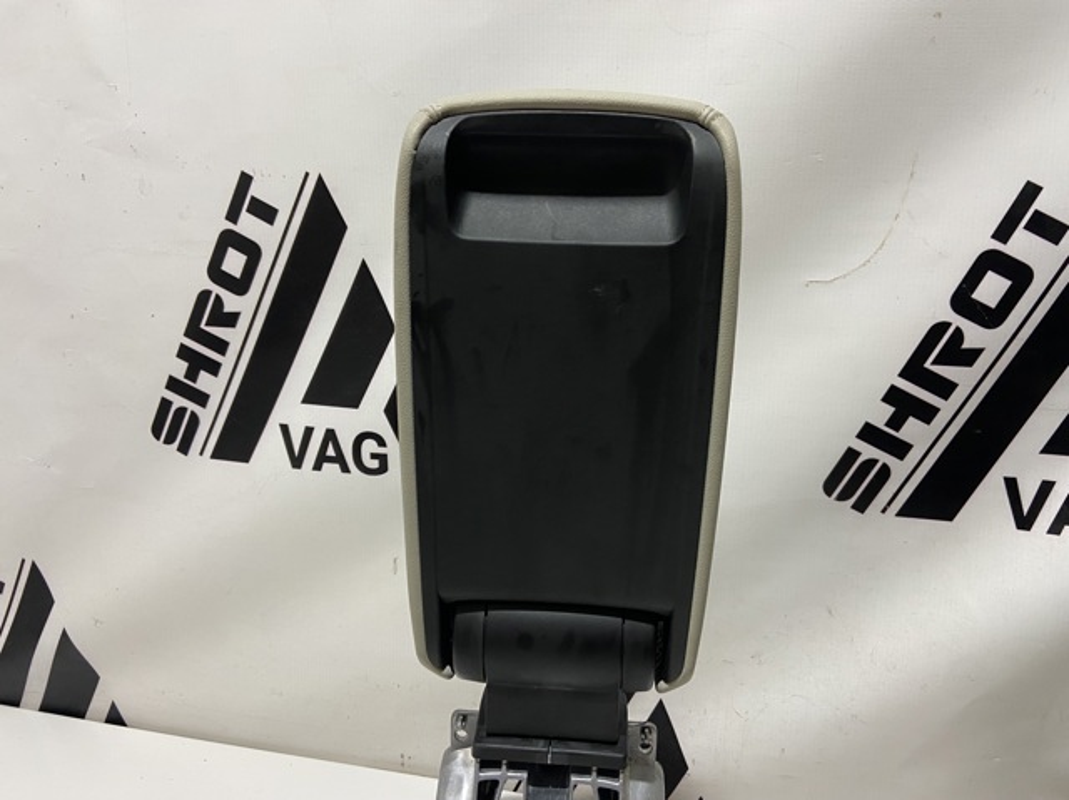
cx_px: 534
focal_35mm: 26
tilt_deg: -14.7
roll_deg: -1.7
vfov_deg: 53.0
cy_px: 400
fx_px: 802
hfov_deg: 67.3
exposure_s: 1/50
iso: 125
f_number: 1.8
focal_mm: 4.25
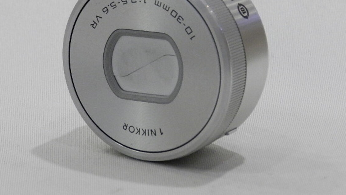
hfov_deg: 11.6
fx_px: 1707
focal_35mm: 186
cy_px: 62
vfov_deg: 6.5
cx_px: 162
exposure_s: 1/80
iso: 800
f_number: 5.3
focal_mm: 28.4
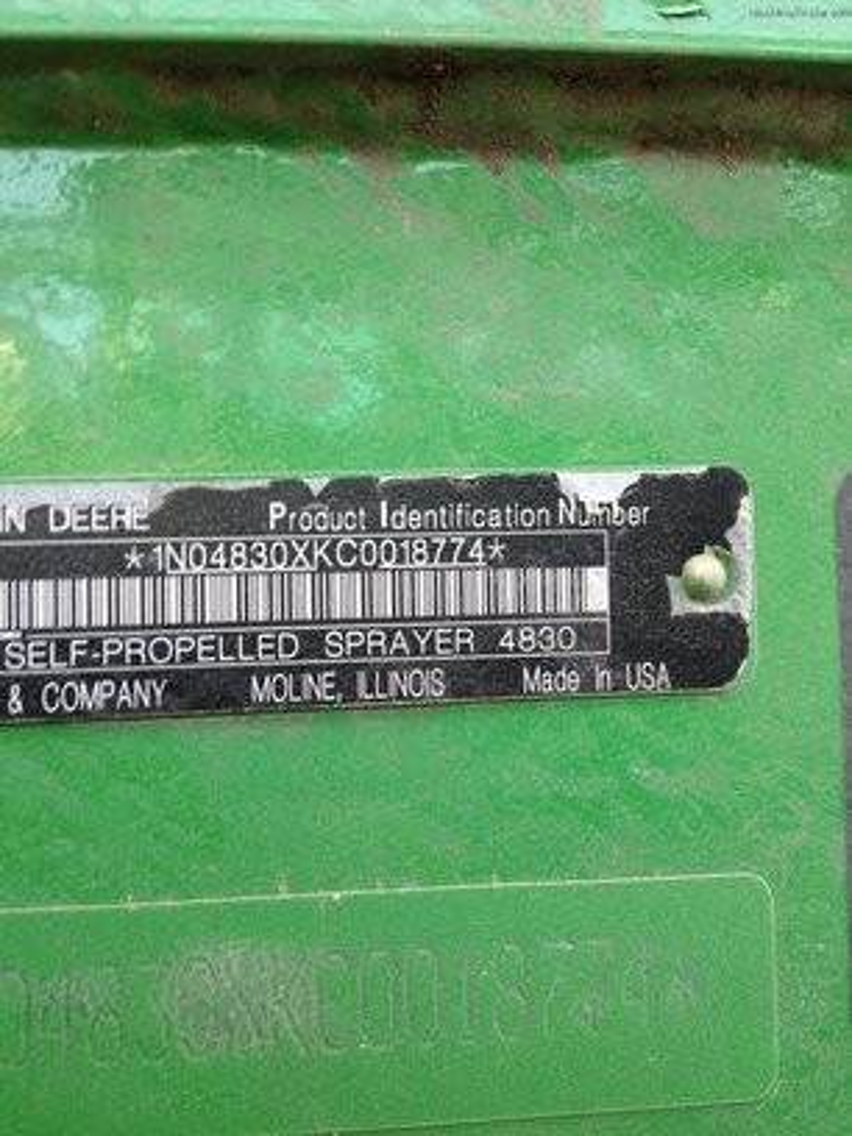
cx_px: 426
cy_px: 568
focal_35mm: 35
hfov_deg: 40.7
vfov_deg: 52.6
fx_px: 1149
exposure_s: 1/40
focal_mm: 4.28
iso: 50
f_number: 2.4
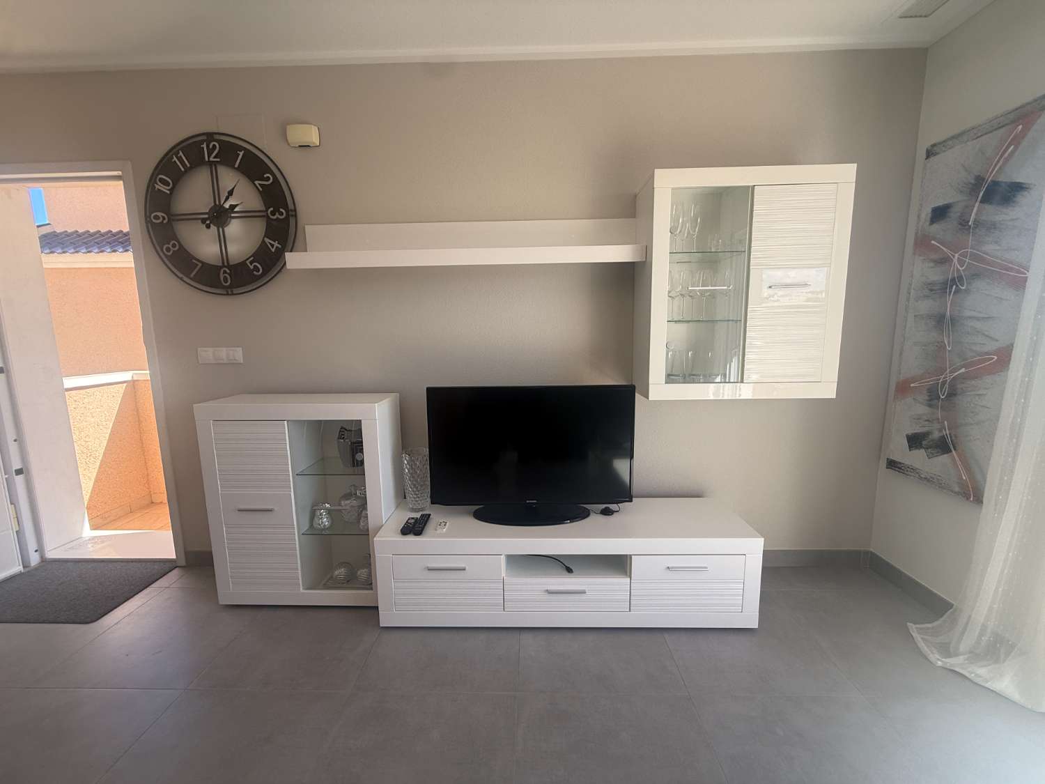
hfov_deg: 102.1
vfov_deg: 85.7
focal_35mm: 14
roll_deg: +0.6
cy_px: 392
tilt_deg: -7.8
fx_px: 423
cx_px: 522
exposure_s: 1/234
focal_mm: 2.22
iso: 50
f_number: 2.2
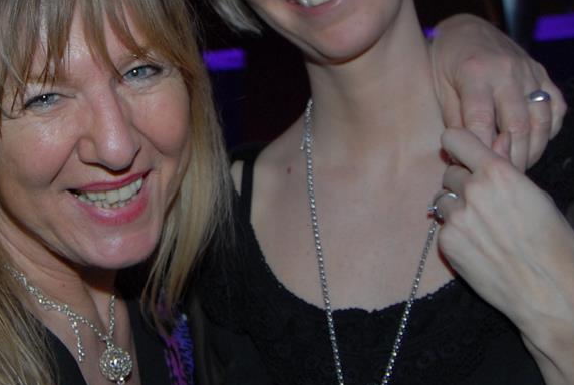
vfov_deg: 18.8
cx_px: 199
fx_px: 1150
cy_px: 78
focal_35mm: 72
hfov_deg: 27.9
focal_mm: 24
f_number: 5.6
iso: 400
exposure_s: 1/8
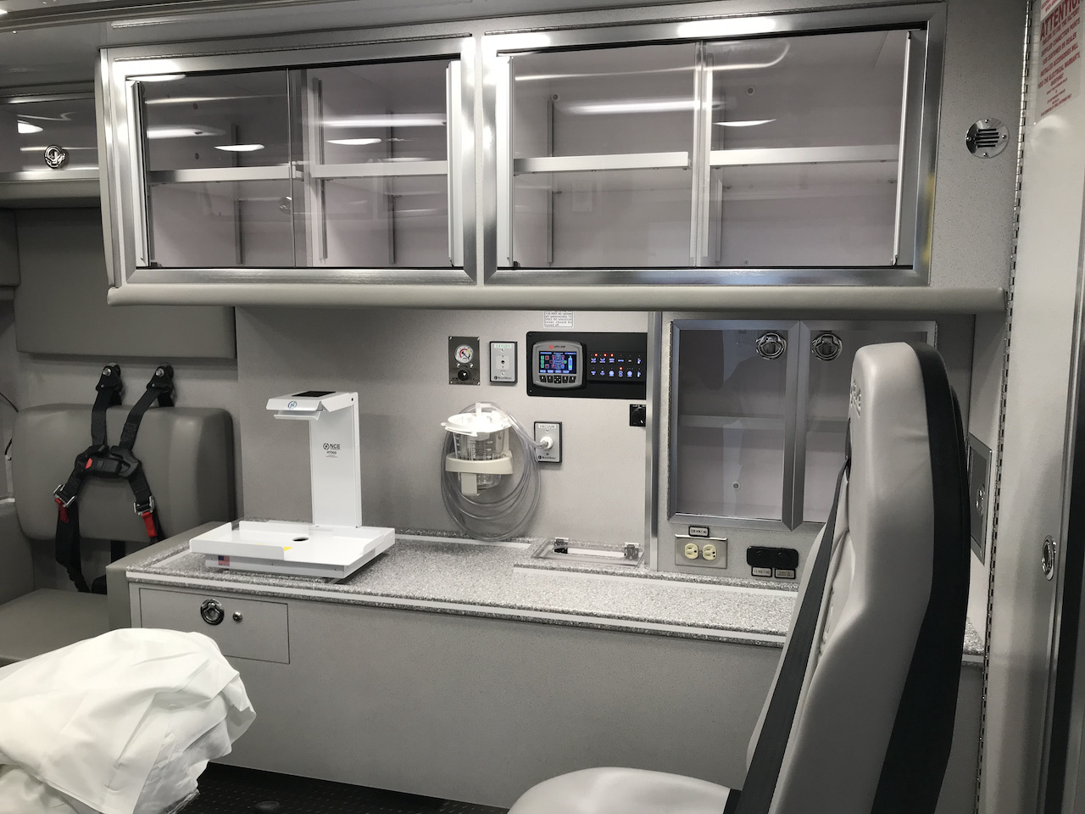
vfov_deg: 49.7
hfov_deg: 63.4
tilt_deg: -8.4
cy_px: 407
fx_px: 878
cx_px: 542
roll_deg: +0.8
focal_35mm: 28
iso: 32
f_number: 1.8
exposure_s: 1/120
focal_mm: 3.99
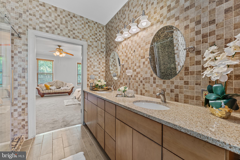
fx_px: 93
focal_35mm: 14
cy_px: 80
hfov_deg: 104.3
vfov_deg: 81.2
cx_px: 120
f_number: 8
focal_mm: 14
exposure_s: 3.2
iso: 100
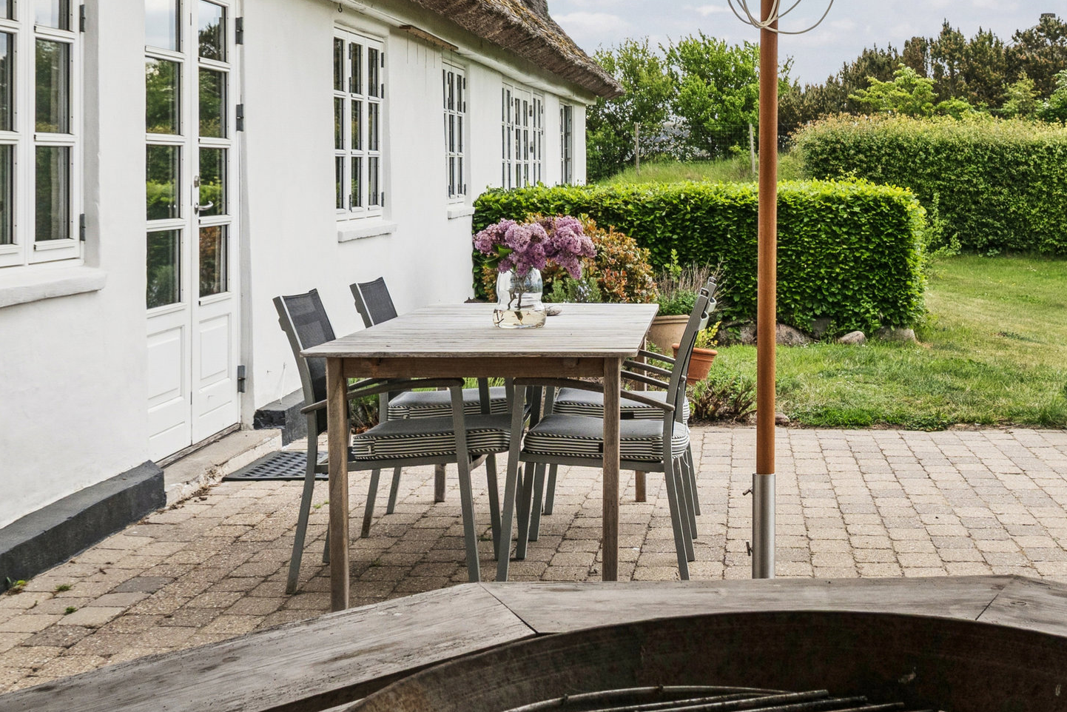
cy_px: 175
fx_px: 1572
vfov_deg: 25.2
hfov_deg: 37.0
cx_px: 735
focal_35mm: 53
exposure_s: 1/250
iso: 200
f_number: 7.1
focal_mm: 17
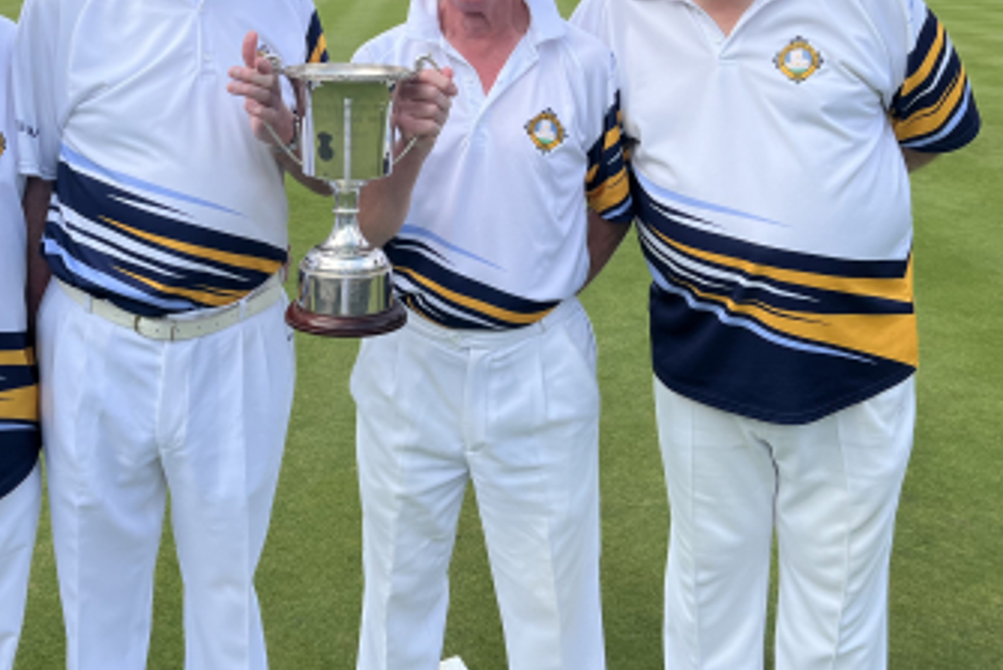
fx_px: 1199
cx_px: 361
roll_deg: +0.8
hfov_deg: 44.9
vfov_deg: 30.1
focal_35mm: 43
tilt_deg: -9.0
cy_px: 84
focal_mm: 5.1
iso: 50
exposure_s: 1/1890
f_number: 1.6
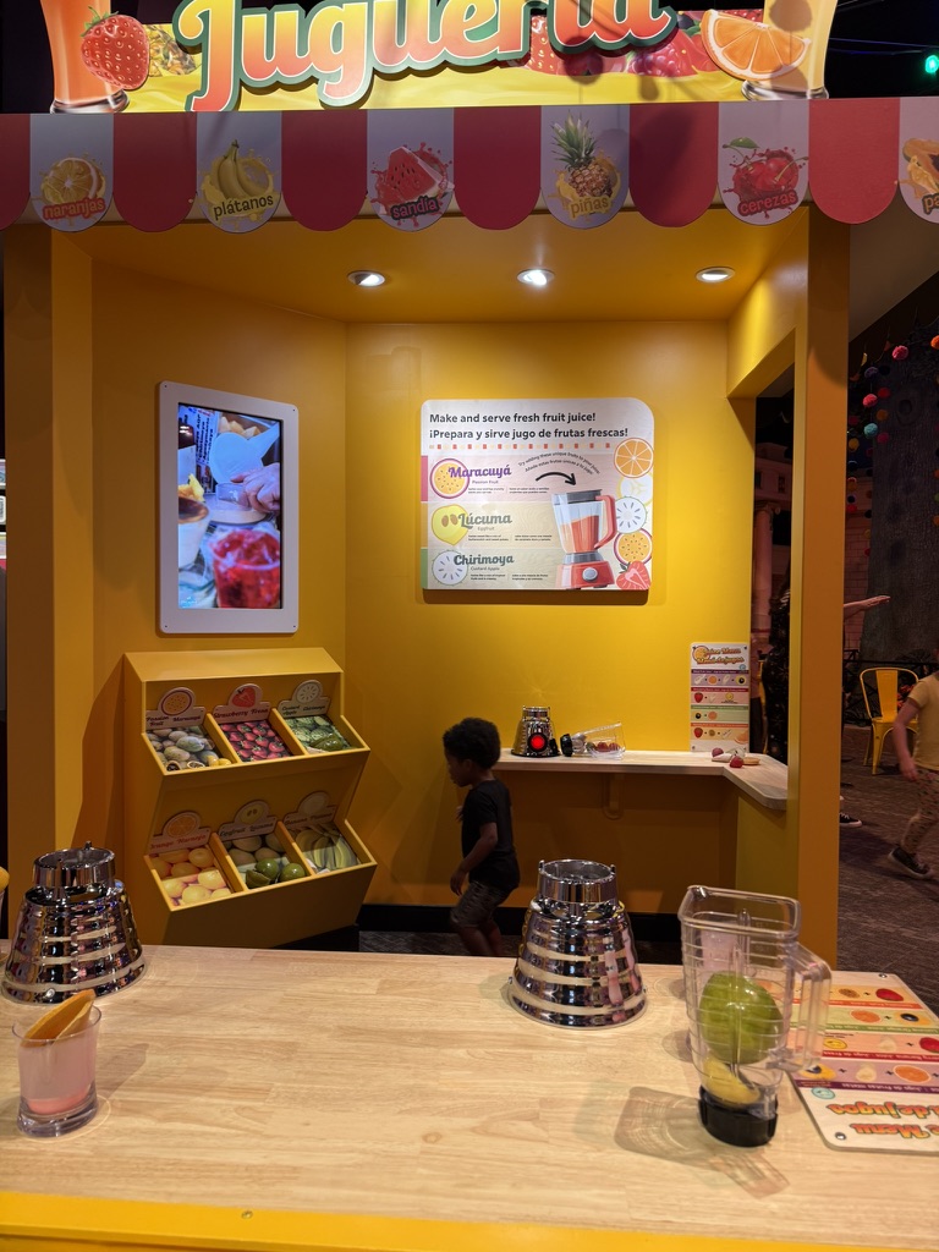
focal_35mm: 24
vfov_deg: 71.6
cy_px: 626
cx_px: 470
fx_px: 868
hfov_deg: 56.8
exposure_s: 1/60
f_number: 1.78
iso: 125
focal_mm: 6.76
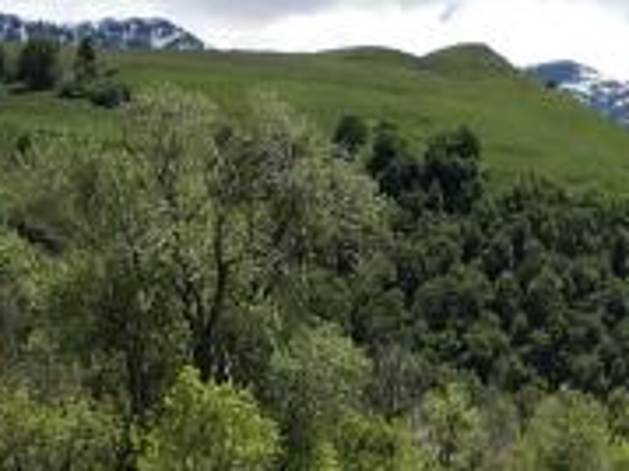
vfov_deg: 8.4
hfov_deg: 11.9
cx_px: 457
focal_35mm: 166
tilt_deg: -10.4
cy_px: 1009
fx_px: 3014
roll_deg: -0.7
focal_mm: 4.15
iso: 25
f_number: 2.2
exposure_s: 1/1603
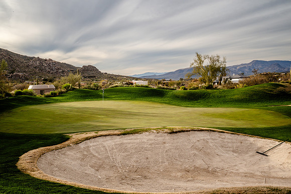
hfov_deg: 54.4
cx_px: 146
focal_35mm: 35
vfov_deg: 37.9
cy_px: 97
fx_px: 283
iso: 320
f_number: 9
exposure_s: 1/320
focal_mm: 35
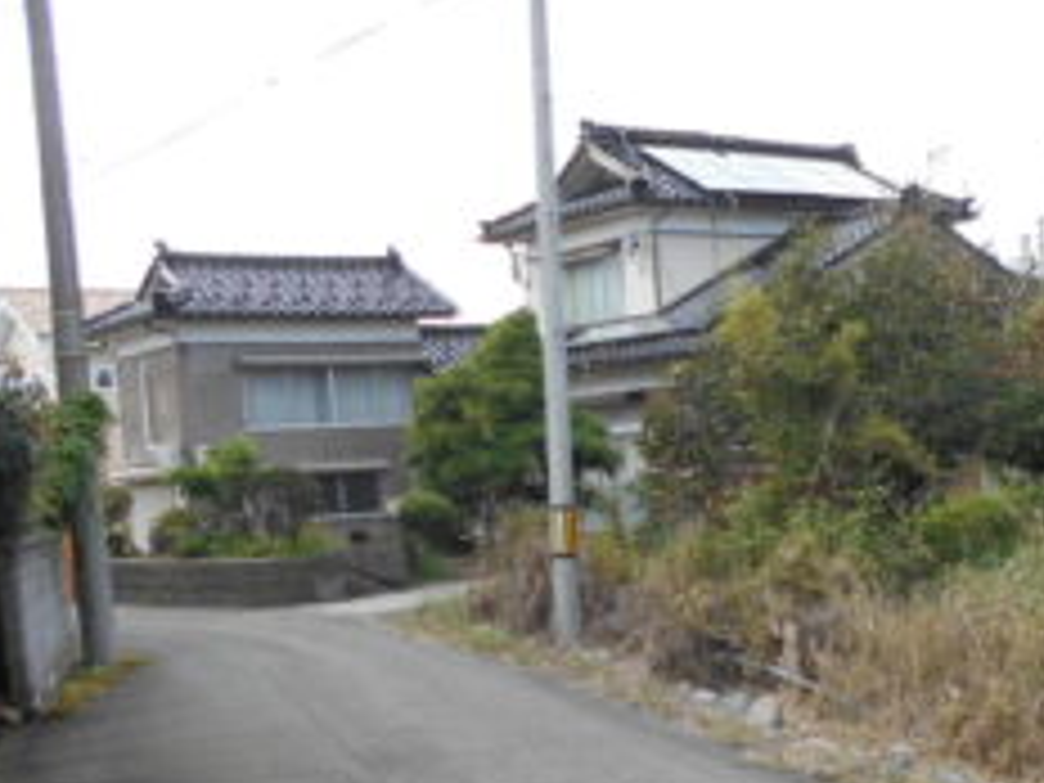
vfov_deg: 25.6
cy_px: 646
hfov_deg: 32.4
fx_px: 1689
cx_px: 972
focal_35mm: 56
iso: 80
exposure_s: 1/320
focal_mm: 4.6
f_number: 3.2
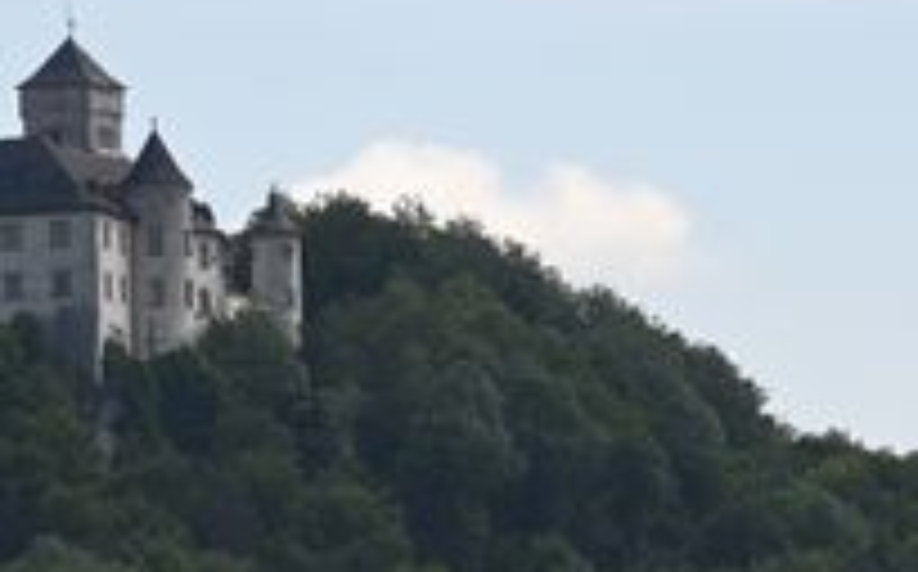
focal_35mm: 450
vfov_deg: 2.9
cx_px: 486
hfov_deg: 4.7
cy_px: 113
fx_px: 11246
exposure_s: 1/1000
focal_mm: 150
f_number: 8
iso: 400
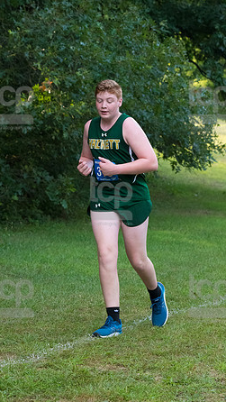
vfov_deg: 14.3
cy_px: 201
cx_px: 111
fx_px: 1597
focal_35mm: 150
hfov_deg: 8.1
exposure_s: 1/1600
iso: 3200
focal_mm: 95
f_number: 5
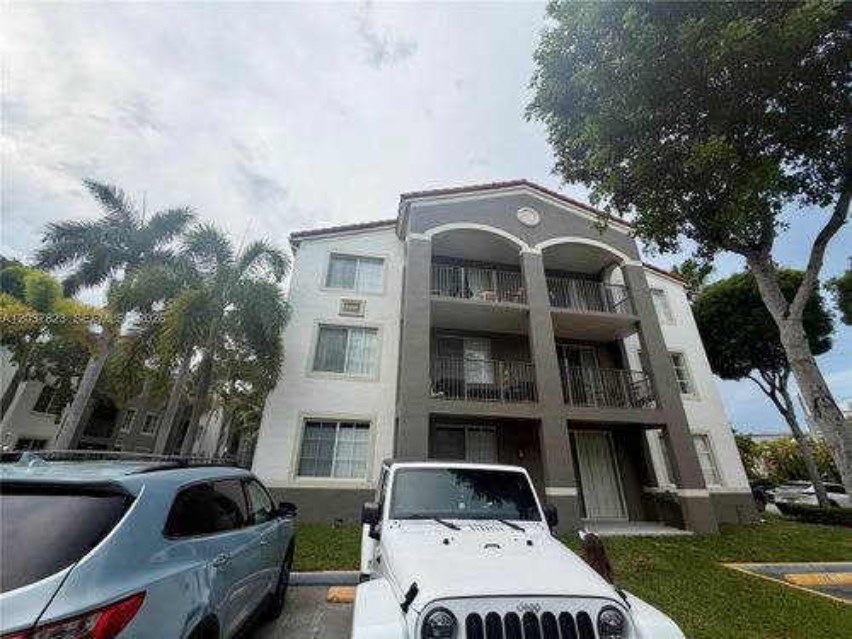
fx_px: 345
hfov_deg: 102.1
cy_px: 320
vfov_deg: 85.7
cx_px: 426
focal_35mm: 14
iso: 40
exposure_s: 1/742
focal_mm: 2.22
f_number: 2.2
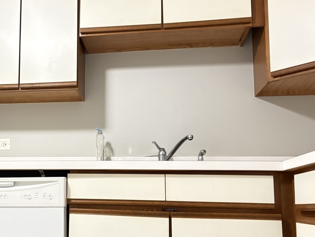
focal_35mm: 48
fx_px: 437
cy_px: 138
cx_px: 59
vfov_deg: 30.2
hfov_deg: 38.1
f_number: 1.6
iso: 640
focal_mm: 5.96
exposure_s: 1/30
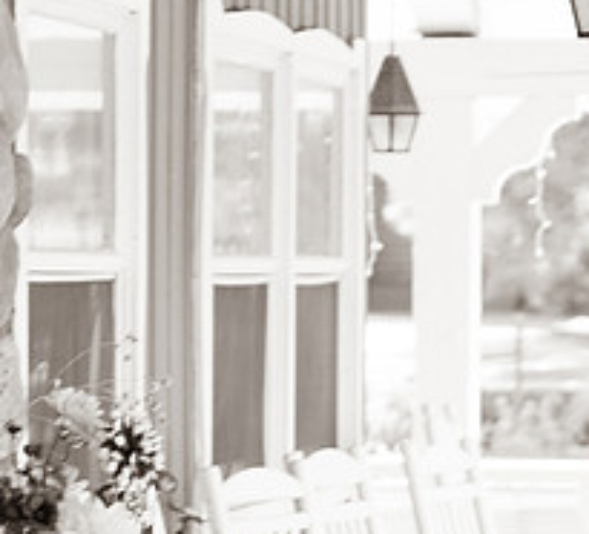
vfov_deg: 6.5
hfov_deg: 7.2
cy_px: 501
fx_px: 4705
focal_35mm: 256
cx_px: 317
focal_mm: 70
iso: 160
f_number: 2.8
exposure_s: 1/250
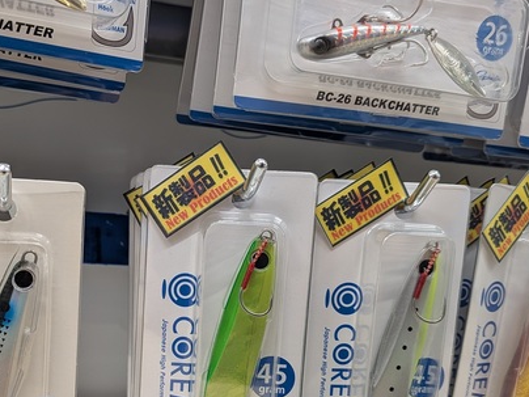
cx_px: 181
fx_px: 581
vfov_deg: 36.9
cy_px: 293
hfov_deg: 48.2
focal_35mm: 38
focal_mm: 4.53
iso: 152
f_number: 1.7
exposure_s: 1/60
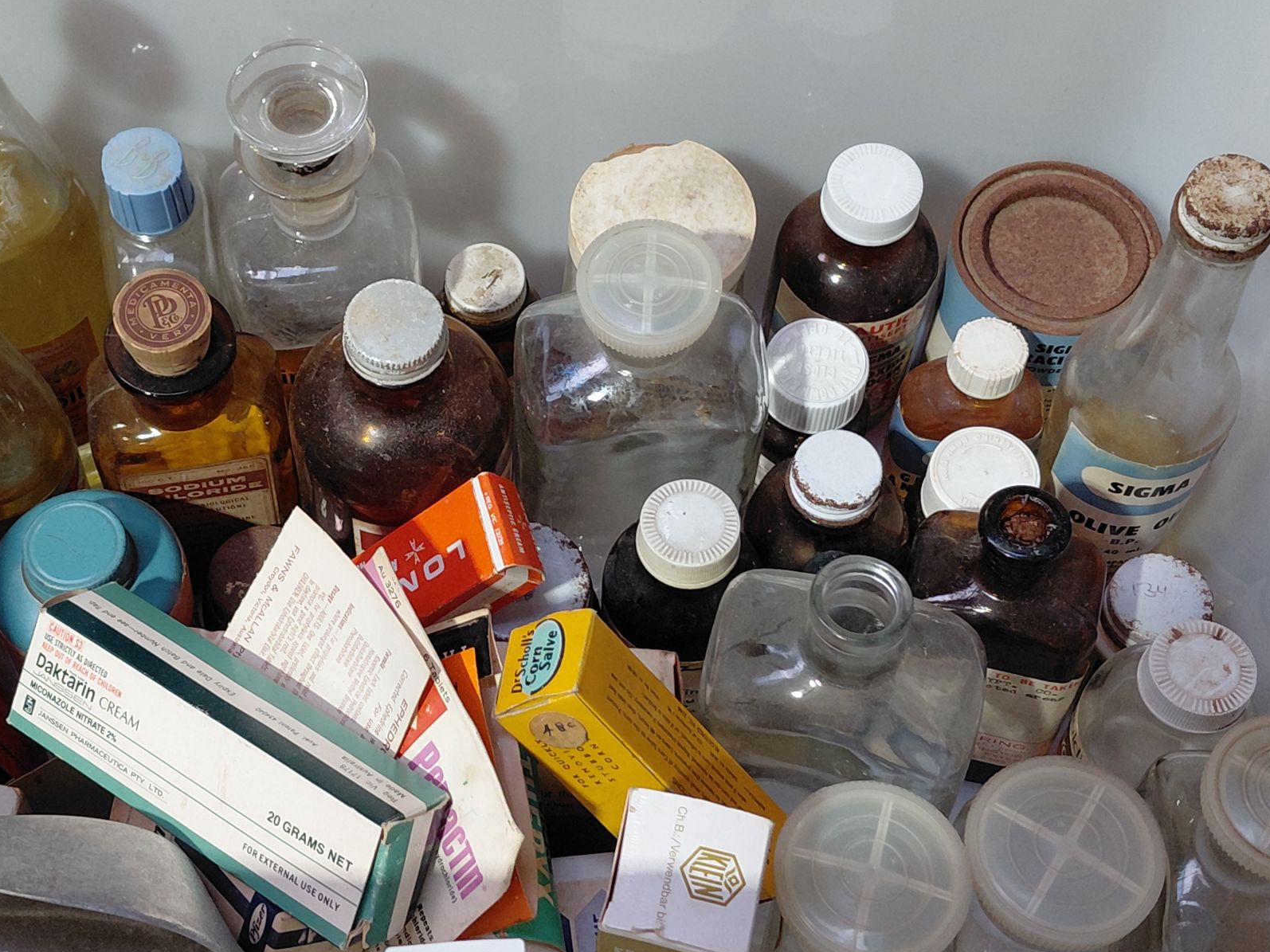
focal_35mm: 32
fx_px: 1174
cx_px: 505
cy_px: 454
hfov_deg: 56.4
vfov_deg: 44.1
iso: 160
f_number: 1.8
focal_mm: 4.69
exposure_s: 1/120
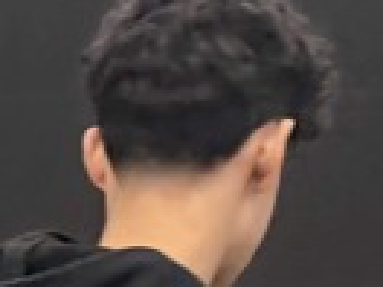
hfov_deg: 10.3
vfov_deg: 7.5
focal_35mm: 186
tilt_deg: -12.3
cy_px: 684
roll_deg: -1.3
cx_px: -174
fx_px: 2058
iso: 160
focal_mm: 6.76
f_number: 1.78
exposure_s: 1/60
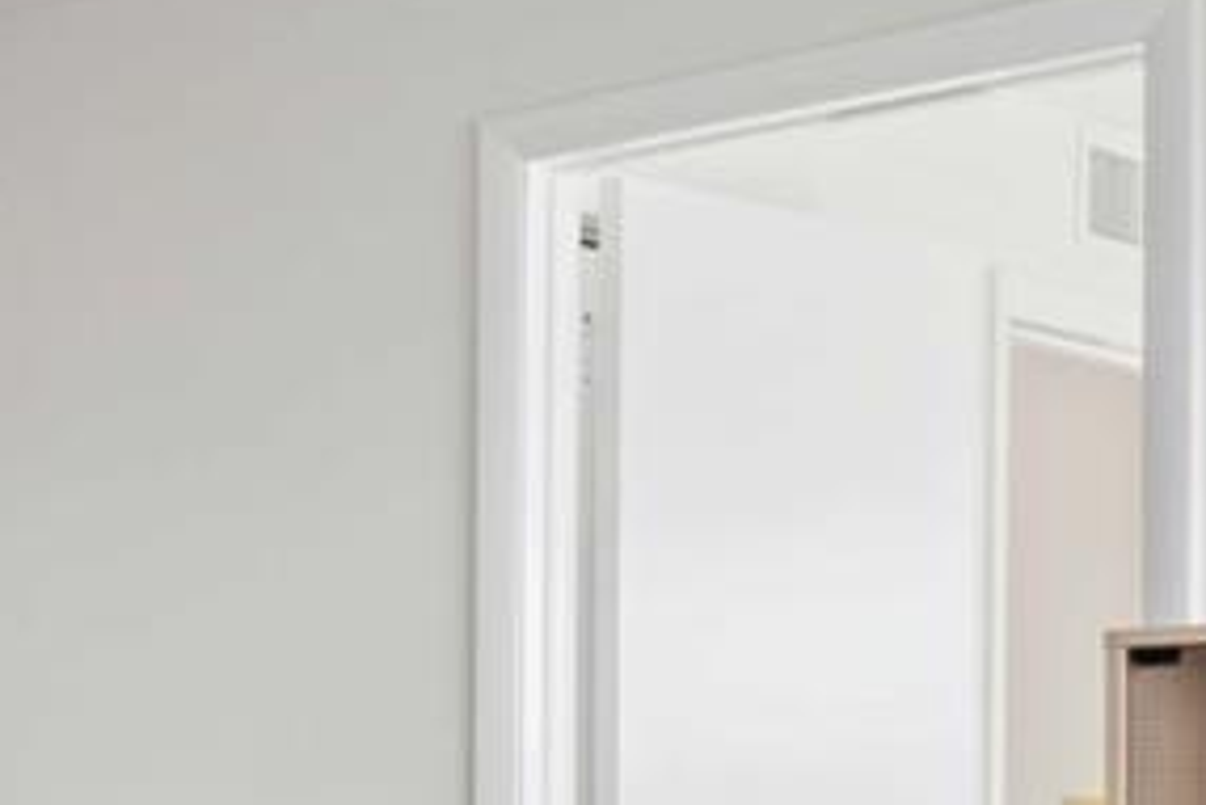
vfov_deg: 14.1
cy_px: 906
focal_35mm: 95
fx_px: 3184
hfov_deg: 20.2
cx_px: -219
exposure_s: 1/5
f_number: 8
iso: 400
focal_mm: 17
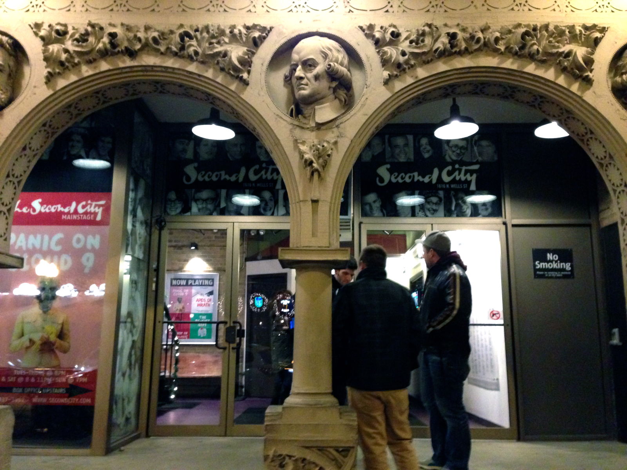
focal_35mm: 33
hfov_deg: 55.4
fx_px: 598
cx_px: 314
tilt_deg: +10.7
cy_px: 235
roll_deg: -0.9
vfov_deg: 42.9
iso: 500
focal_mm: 4.12
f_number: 2.4
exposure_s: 1/15
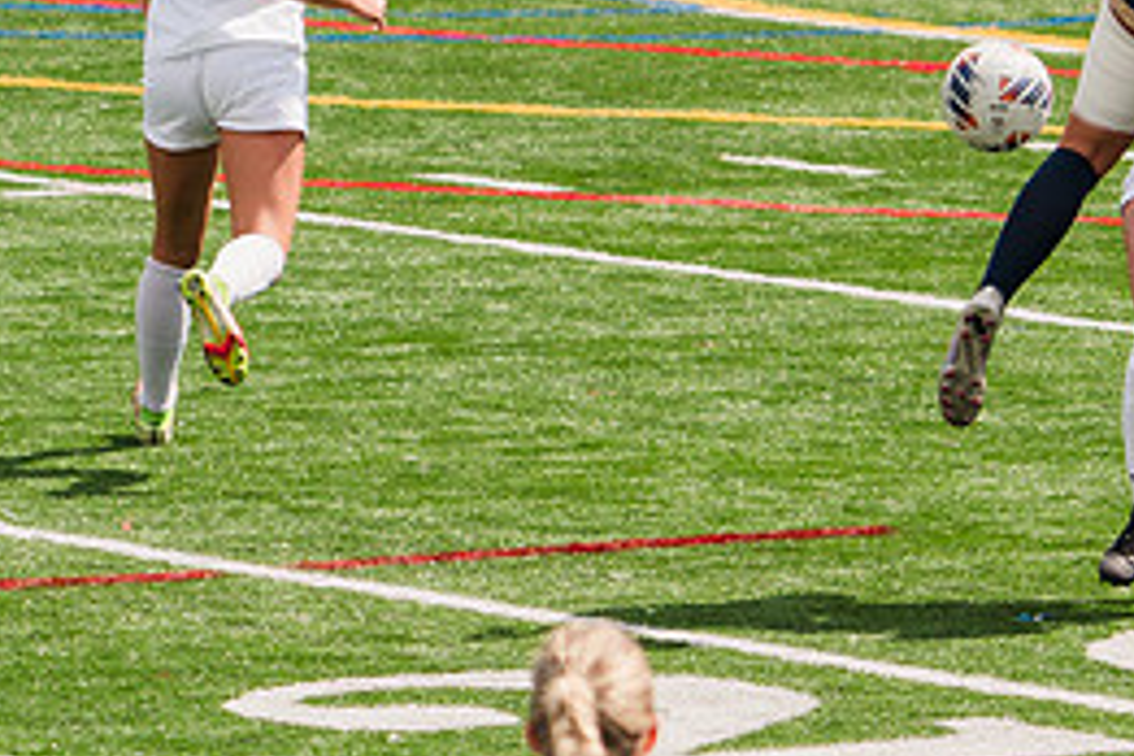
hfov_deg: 3.1
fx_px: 21009
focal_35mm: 667
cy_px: 87
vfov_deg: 2.1
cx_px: 1102
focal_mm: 200
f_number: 5.6
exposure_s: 1/1600
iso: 320
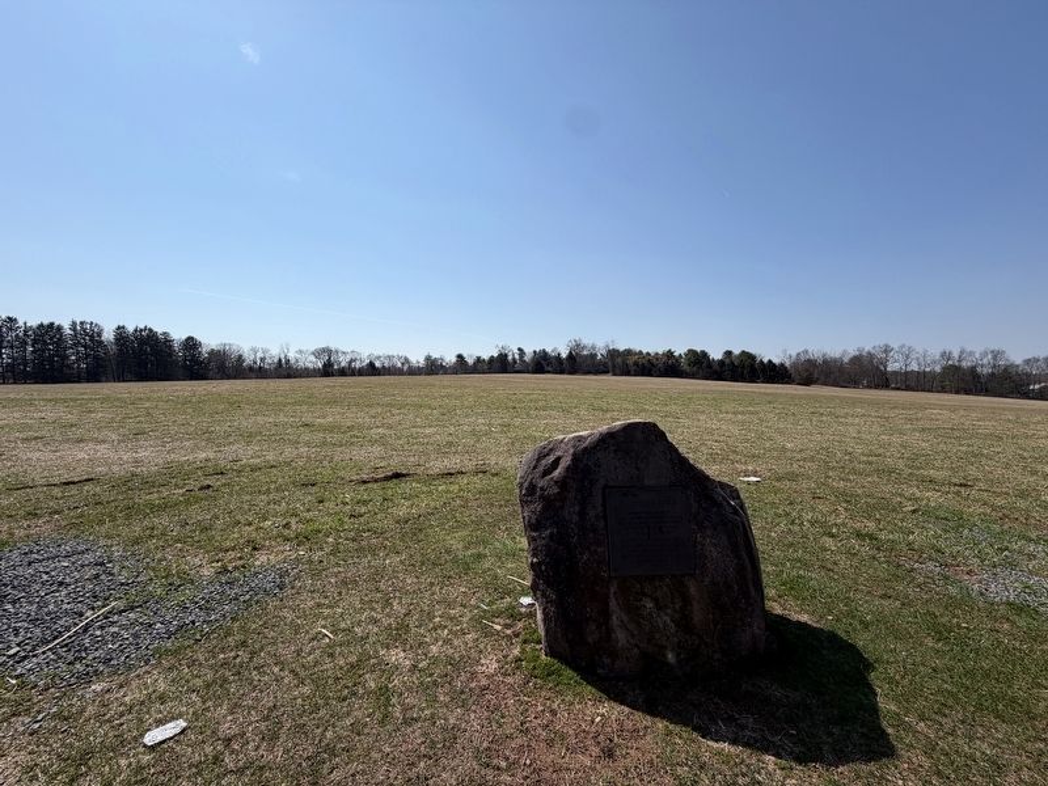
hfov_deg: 102.1
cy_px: 393
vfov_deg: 85.7
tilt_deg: -0.1
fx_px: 424
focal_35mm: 14
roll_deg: -0.1
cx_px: 524
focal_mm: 2.22
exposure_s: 1/1431
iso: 20
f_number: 2.2
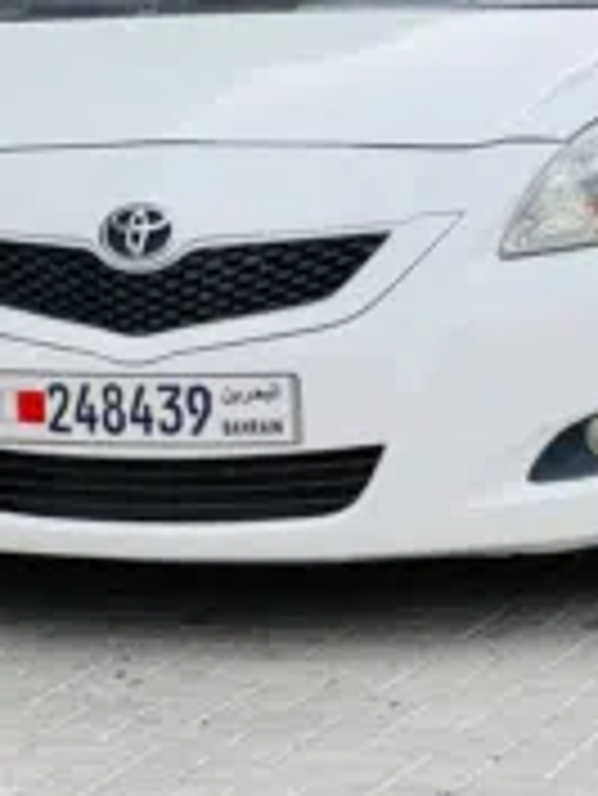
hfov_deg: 8.5
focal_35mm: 174
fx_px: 4003
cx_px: 459
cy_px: 13
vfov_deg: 11.3
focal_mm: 9
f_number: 2.8
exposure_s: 1/121
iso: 20
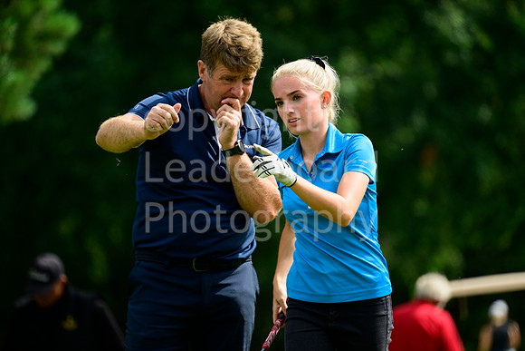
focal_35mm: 400
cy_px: 176
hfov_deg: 5.2
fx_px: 5834
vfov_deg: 3.4
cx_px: 262
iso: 1000
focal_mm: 400
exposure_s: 1/3200
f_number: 5.6
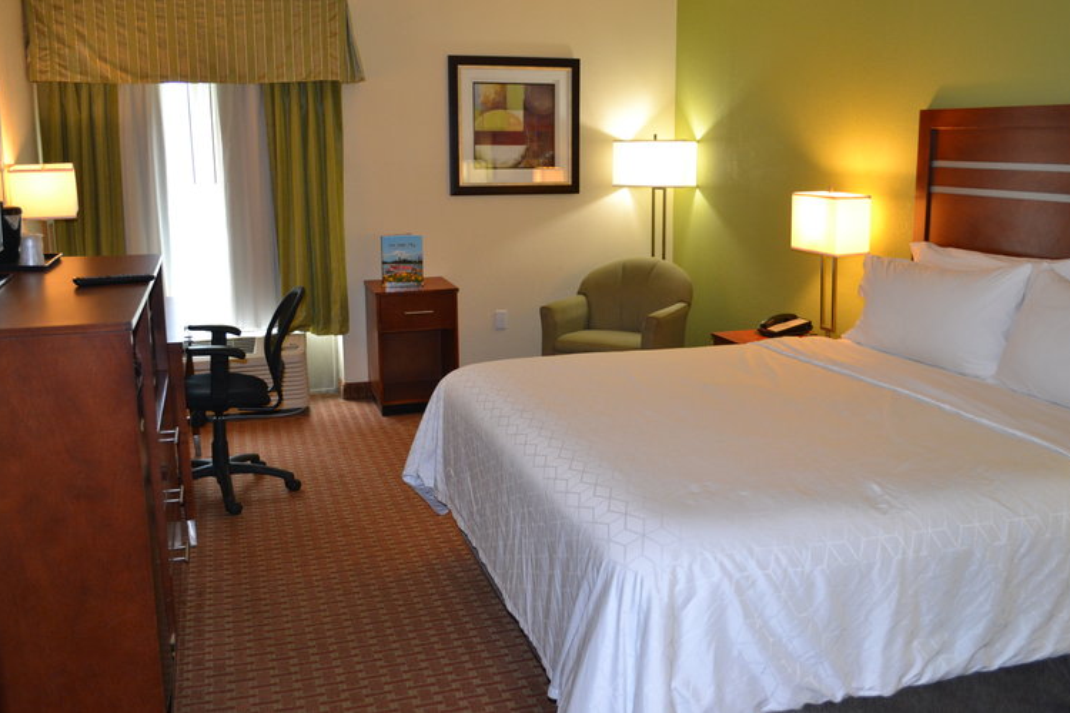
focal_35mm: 32
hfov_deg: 58.7
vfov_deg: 41.1
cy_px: 334
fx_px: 951
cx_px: 566
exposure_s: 1/60
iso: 720
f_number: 3.8
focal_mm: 20
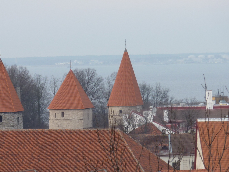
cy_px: 111
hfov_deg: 6.3
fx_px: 2072
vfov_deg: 4.8
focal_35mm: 313
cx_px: 48
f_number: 4.5
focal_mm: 32.1
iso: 80
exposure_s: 1/80
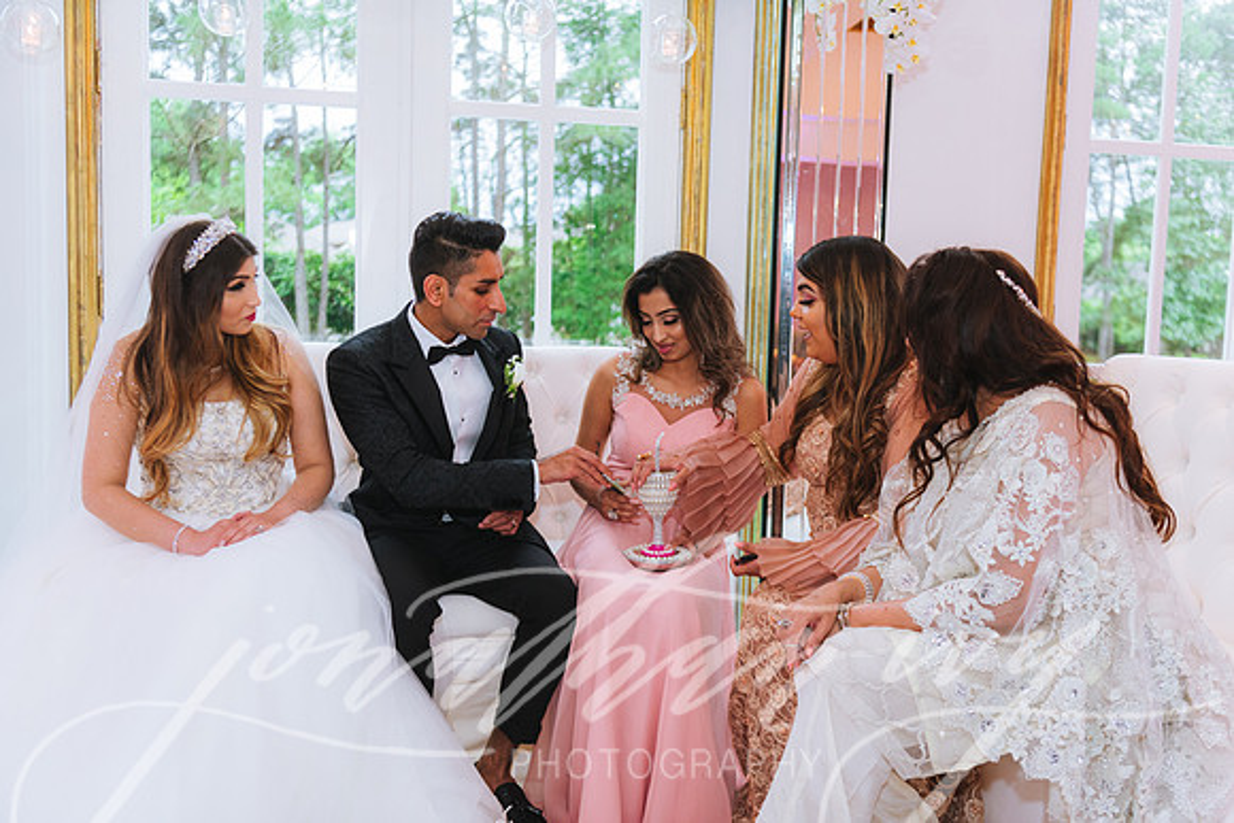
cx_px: 617
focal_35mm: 36
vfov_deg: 36.9
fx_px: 1234
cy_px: 412
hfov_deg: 53.1
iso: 800
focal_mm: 36
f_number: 2.8
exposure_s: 1/125
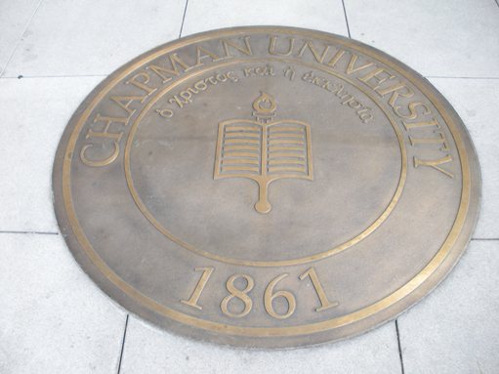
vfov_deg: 39.6
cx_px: 250
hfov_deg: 51.4
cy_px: 187
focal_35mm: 36
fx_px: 519
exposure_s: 1/317
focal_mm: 6.3
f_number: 3.5
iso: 64
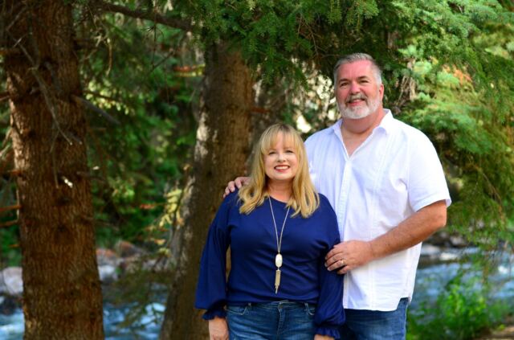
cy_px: 170
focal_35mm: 75
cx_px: 257
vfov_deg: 18.1
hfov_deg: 27.1
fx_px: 1068
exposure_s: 1/125
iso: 100
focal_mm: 50
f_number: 2.8
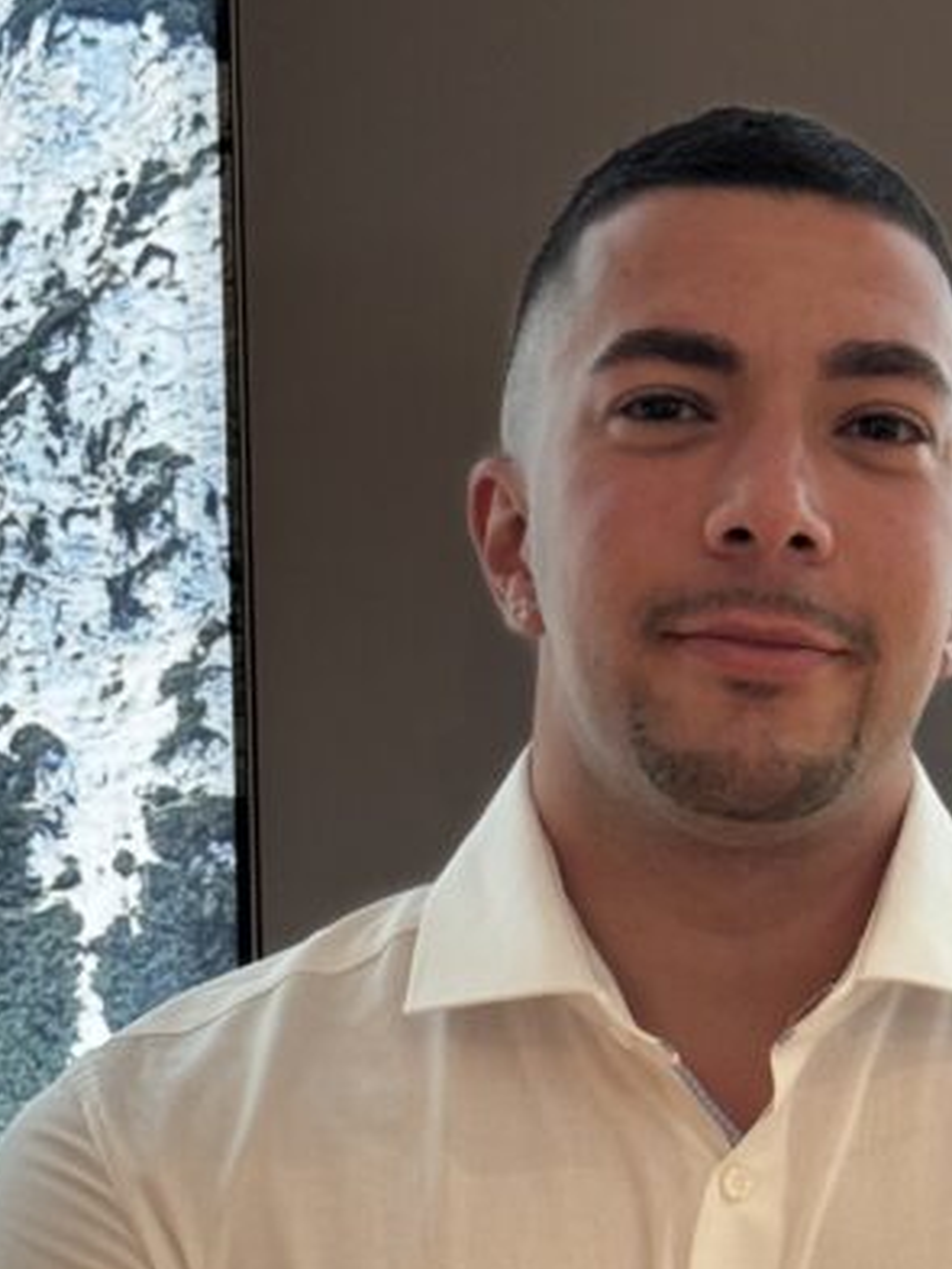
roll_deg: +0.4
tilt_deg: -7.3
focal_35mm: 125
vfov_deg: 15.5
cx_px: 800
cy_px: 1233
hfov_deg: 11.8
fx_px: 4581
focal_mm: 6.76
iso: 80
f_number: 1.78
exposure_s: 1/50
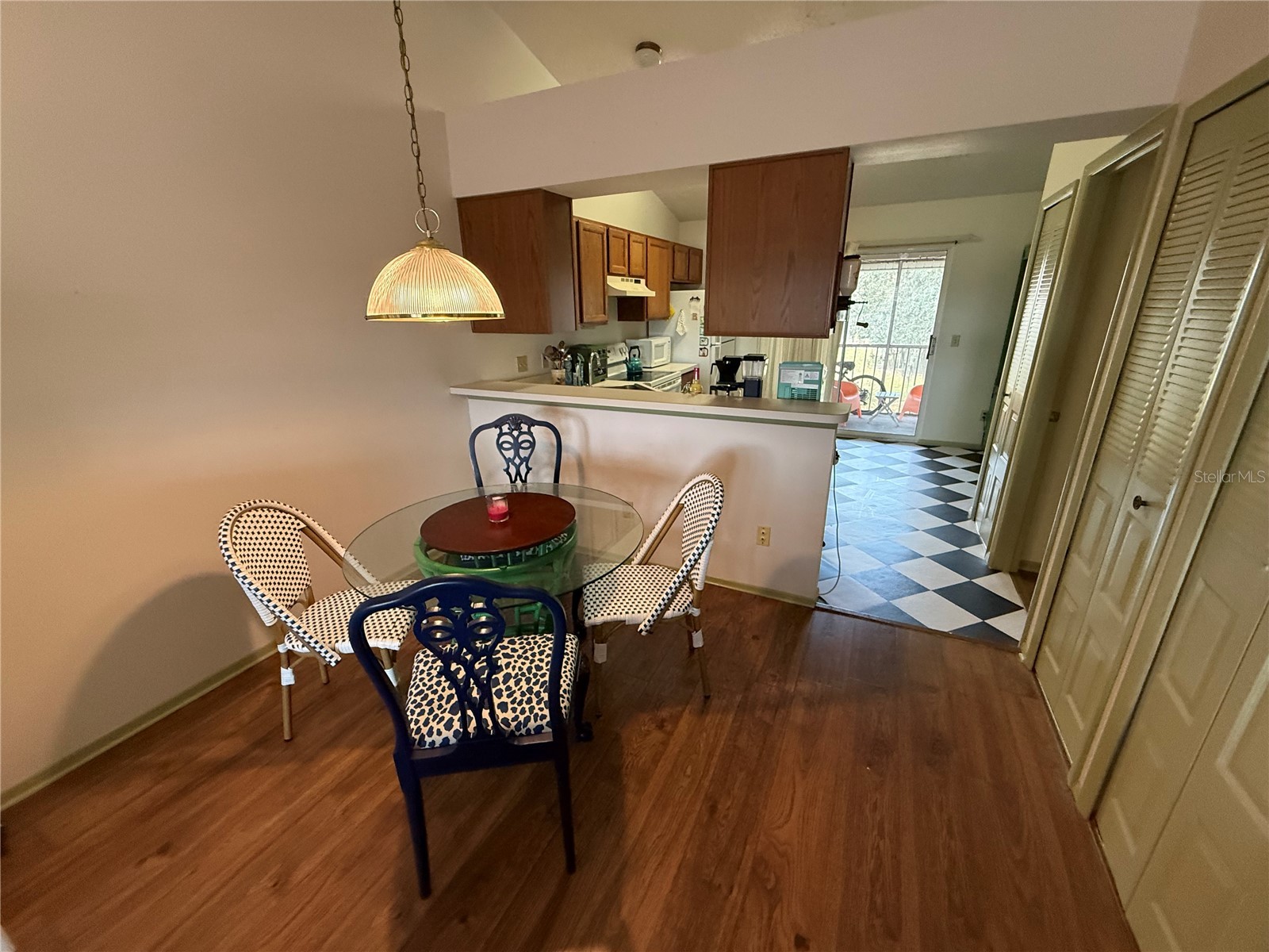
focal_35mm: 14
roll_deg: +0.7
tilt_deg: -18.9
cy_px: 476
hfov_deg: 102.1
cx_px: 634
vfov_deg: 85.7
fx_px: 513
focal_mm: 2.22
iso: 500
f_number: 2.2
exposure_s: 1/120
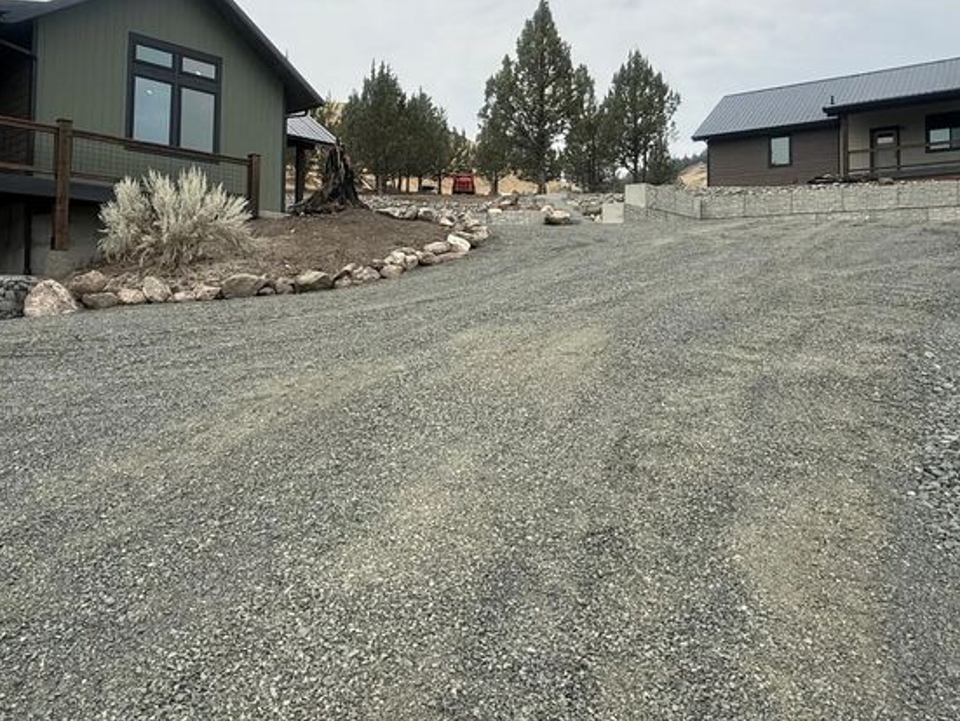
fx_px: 722
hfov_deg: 67.3
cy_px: 263
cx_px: 465
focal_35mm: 26
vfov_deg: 52.5
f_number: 2.2
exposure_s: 1/2092
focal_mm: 2.22
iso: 50
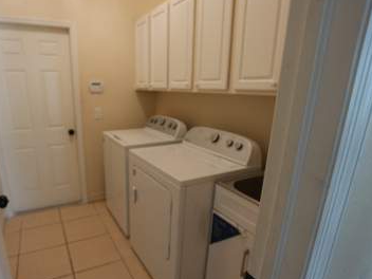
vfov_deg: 63.2
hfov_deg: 77.9
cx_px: 146
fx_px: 226
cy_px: 156
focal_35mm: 21
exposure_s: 1/30
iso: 250
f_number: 2.8
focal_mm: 16
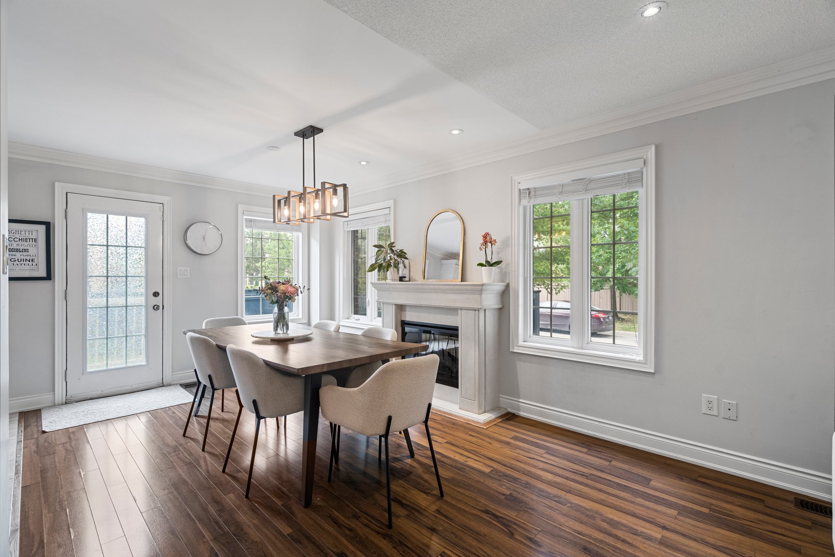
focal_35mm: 16
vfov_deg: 73.7
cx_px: 418
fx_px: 371
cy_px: 278
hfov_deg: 96.7
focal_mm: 16
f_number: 7.1
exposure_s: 1/2
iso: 320
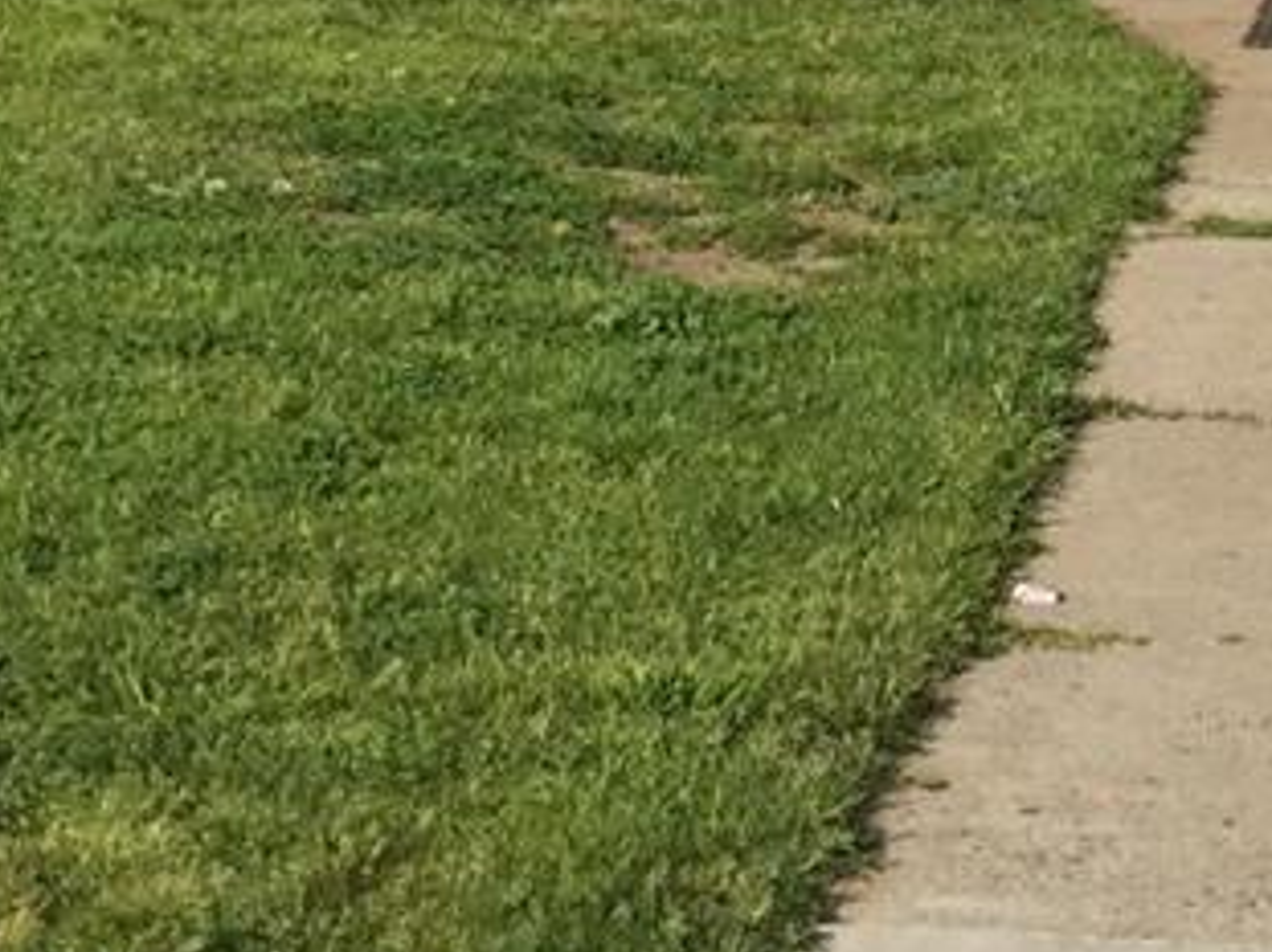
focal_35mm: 140
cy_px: -948
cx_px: 1607
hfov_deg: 13.6
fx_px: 5142
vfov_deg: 9.8
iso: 32
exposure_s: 1/2639
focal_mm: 4.15
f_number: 2.2
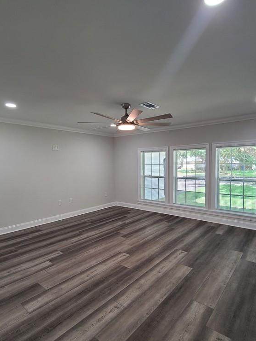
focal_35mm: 18
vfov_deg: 87.7
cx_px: 132
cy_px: 173
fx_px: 177
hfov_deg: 71.6
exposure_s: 1/60
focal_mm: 2.2
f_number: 2.2
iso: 100
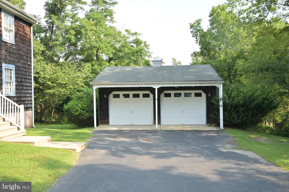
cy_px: 96
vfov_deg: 43.6
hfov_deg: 61.9
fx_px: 241
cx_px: 144
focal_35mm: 30
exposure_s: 1/50
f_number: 11
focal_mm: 30
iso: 180
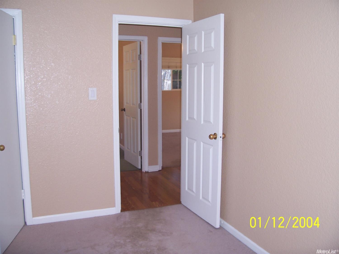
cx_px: 170
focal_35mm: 34
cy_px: 127
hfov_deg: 54.0
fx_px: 333
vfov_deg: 41.8
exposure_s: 1/60
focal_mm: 5.6
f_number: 2.7
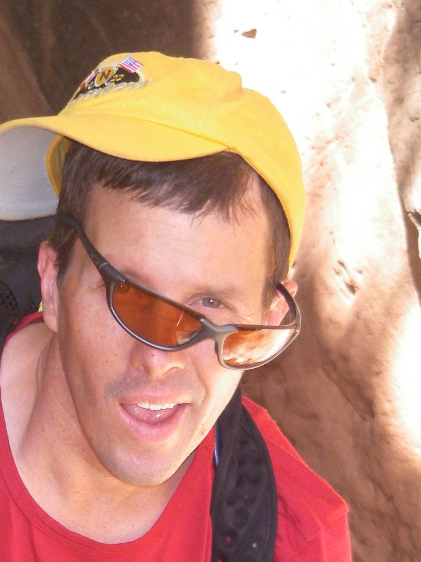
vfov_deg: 9.8
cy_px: 460
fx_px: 3279
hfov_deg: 7.3
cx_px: 95
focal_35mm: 202
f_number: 4
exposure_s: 1/100
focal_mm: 18.9
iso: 250
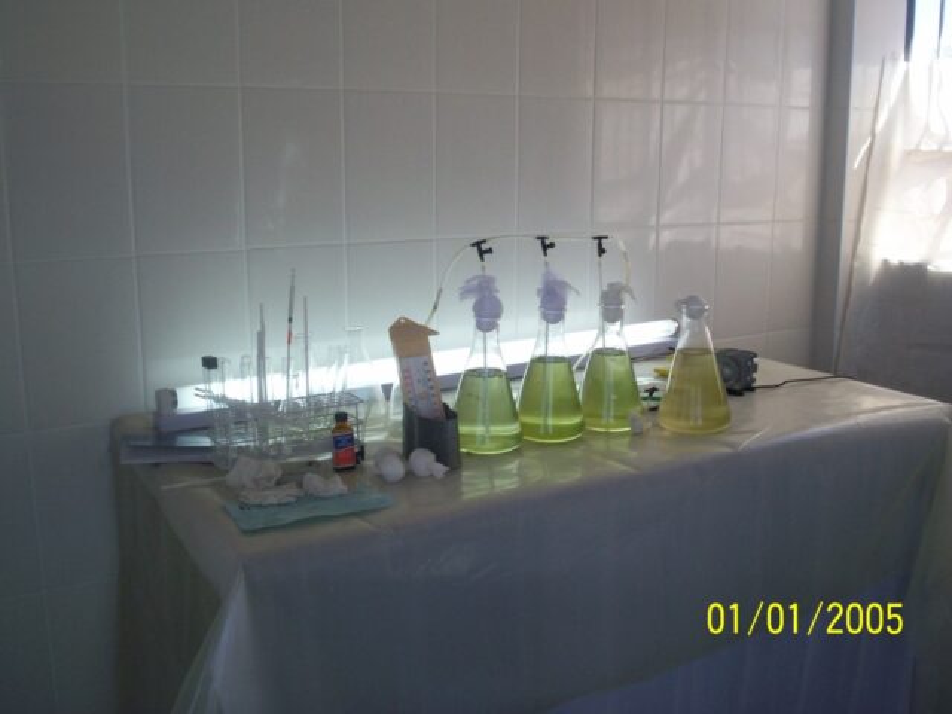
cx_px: 476
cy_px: 357
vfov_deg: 39.7
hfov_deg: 51.4
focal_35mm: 36
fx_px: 990
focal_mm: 5.9
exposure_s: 1/115
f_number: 4.5
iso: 100
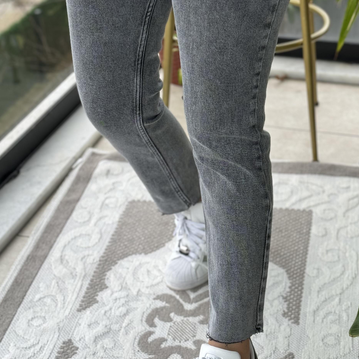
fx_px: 1079
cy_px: 122
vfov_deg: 18.8
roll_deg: +0.3
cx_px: 248
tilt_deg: -38.2
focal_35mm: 92
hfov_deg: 18.8
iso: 100
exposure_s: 1/119
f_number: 1.78
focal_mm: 6.86
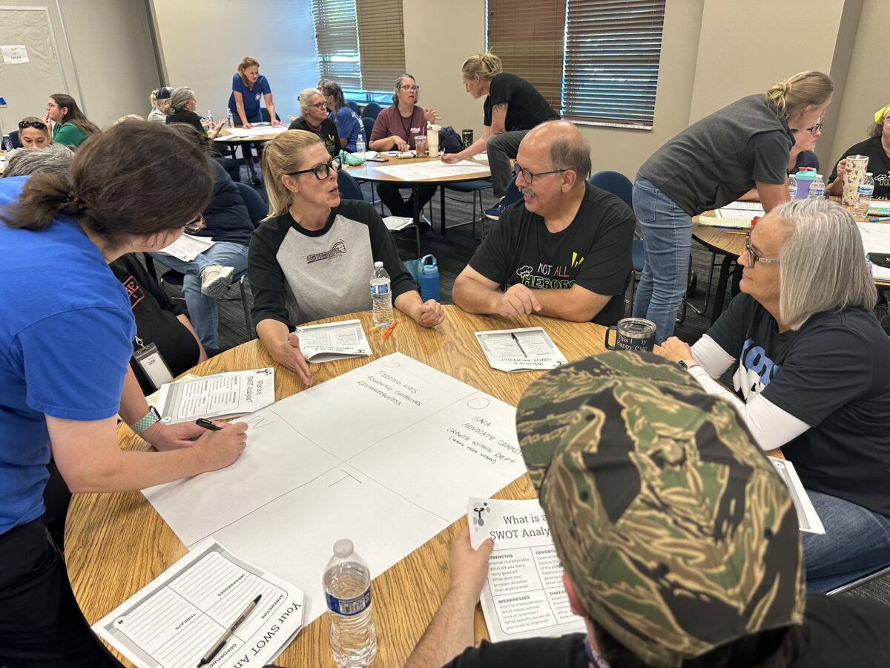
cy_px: 334
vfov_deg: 56.8
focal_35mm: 24
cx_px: 445
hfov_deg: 71.6
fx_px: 617
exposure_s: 1/120
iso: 200
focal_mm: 6.86
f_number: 1.78
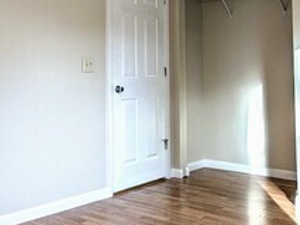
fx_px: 434
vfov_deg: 28.8
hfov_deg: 38.2
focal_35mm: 50
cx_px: 153
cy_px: 60
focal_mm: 2.35
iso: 70
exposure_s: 1/120
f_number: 2.2
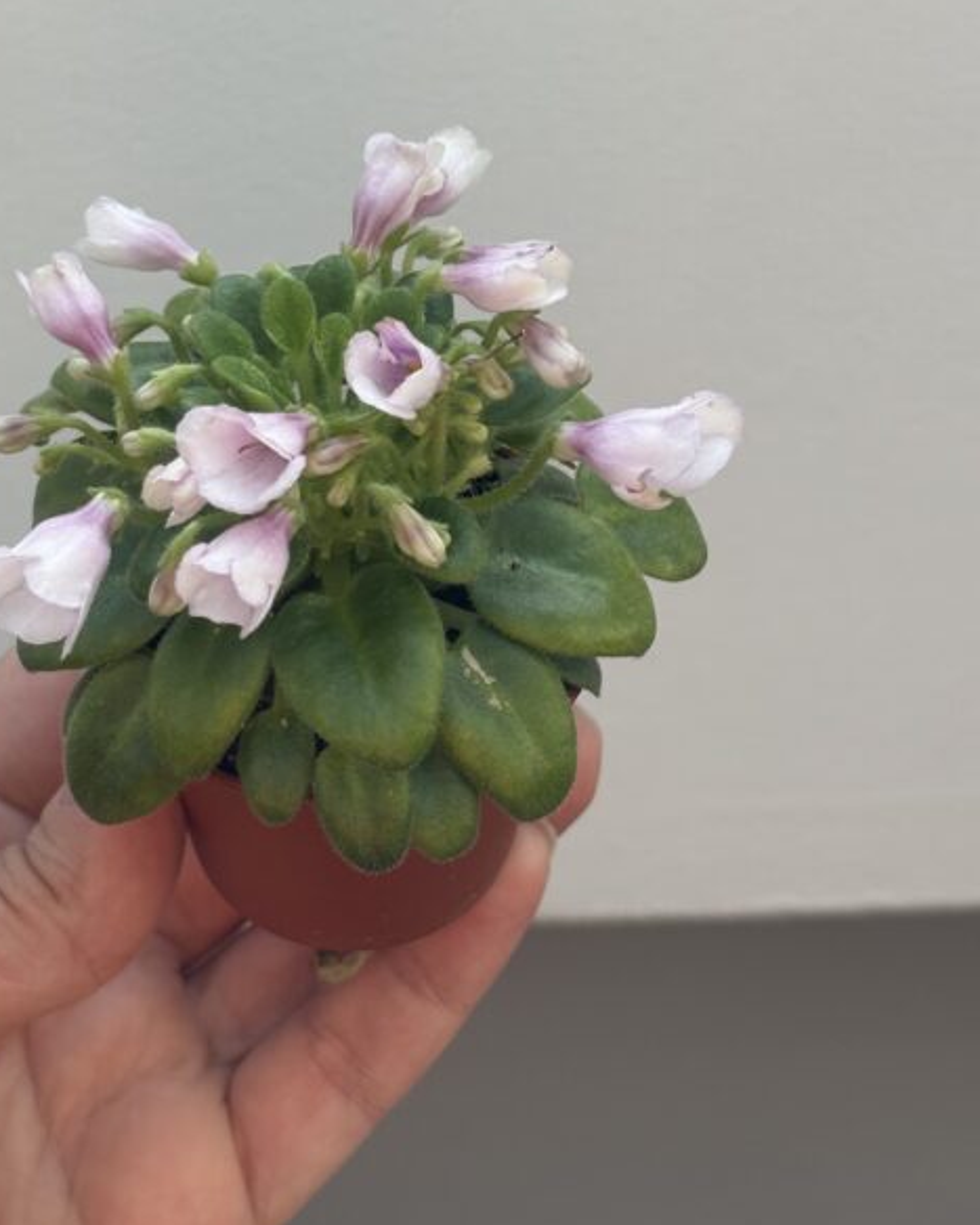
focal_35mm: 89
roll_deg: -1.3
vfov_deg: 21.5
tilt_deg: -28.3
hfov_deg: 17.2
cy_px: 547
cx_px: 275
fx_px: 3228
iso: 32
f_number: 1.6
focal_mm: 5.96
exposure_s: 1/293
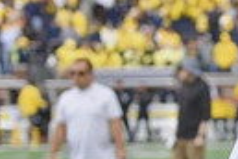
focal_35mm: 315
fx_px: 2082
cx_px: 380
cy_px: 181
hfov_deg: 6.4
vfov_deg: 4.4
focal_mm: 70
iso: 200
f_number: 2.8
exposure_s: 1/2000
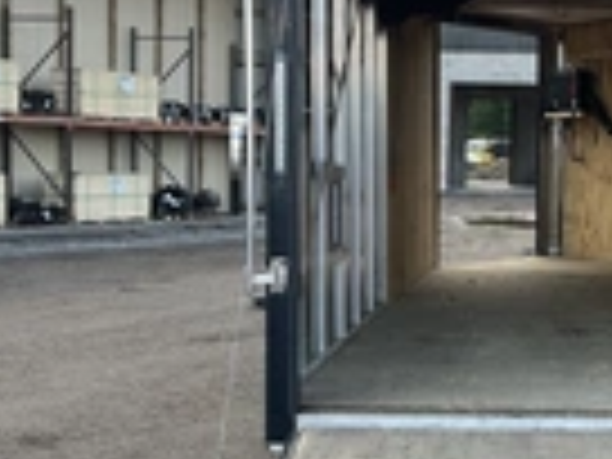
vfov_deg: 17.3
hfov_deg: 22.5
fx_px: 1503
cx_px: 549
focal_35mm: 85
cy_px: 302
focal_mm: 3
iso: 20
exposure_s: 1/243
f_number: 1.8
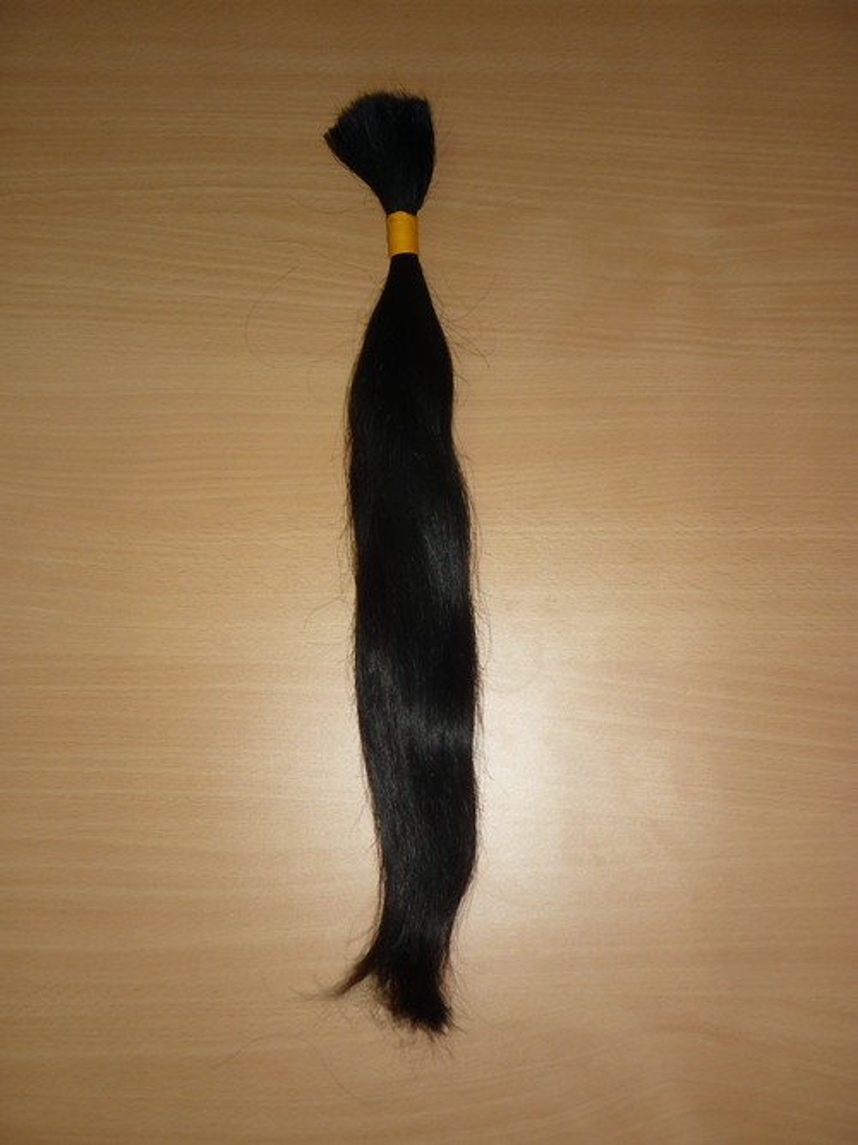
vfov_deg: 55.4
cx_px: 429
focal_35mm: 33
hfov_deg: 42.9
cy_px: 572
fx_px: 1091
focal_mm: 5.5
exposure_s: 1/30
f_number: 2.8
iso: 100
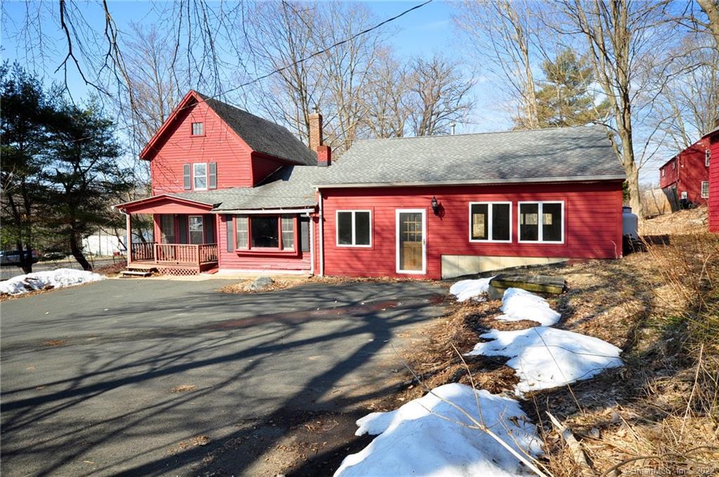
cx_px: 360
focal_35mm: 24
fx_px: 479
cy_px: 238
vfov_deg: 53.0
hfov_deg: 73.8
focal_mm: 16
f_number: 8
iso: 200
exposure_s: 1/200
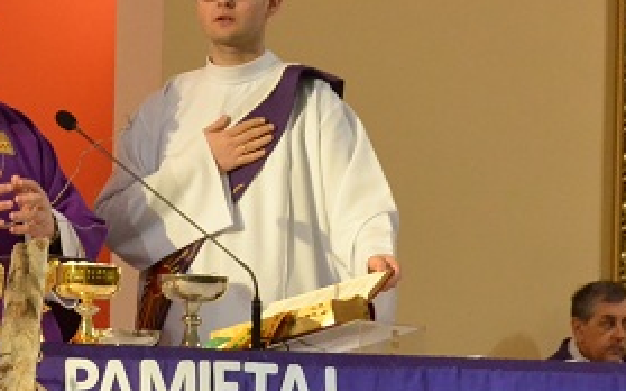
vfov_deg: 5.7
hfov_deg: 9.2
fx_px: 3887
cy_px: 379
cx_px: 399
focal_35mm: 228
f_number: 5.6
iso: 3200
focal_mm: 52
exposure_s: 1/125
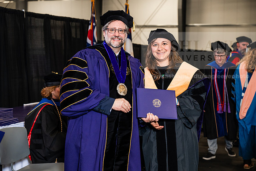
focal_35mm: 70
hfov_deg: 28.8
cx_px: 128
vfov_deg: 19.5
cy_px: 86
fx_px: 498
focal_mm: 70
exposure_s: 1/200
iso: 1250
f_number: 4.5
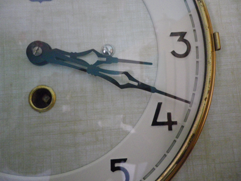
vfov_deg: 49.7
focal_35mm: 28
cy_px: 90
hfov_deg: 63.4
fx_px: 195
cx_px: 120
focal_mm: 4.9
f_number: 2.6
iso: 800
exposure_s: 1/30
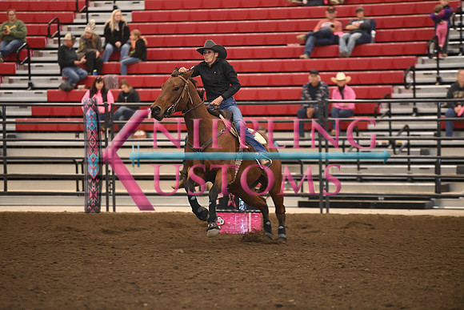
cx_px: 232
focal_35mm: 200
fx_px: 2578
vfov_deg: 6.9
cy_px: 155
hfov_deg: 10.3
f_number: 3.2
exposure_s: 1/250
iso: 1600
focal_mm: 200
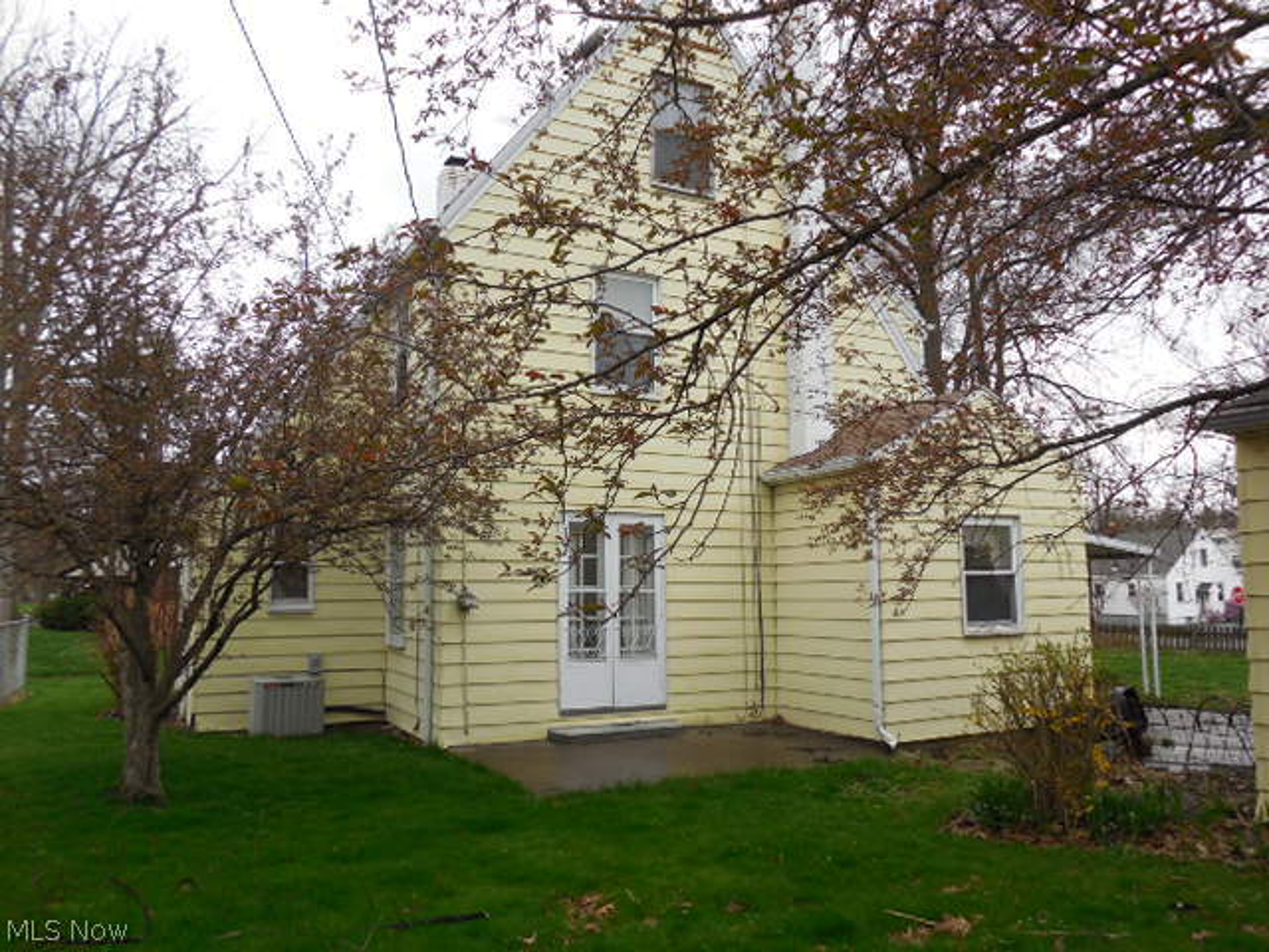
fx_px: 953
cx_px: 634
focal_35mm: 26
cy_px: 476
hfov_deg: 67.3
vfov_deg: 53.1
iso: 125
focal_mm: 4.6
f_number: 3.5
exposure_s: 1/160
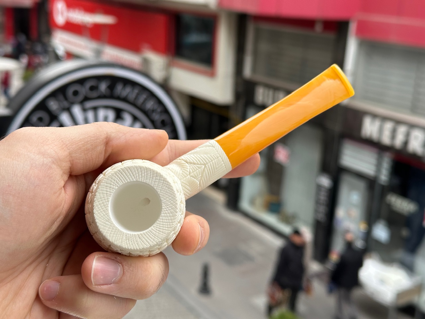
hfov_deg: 39.7
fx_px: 589
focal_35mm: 48
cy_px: 160
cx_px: 212
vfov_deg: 30.3
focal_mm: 6.86
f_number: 1.78
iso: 64
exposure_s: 1/734
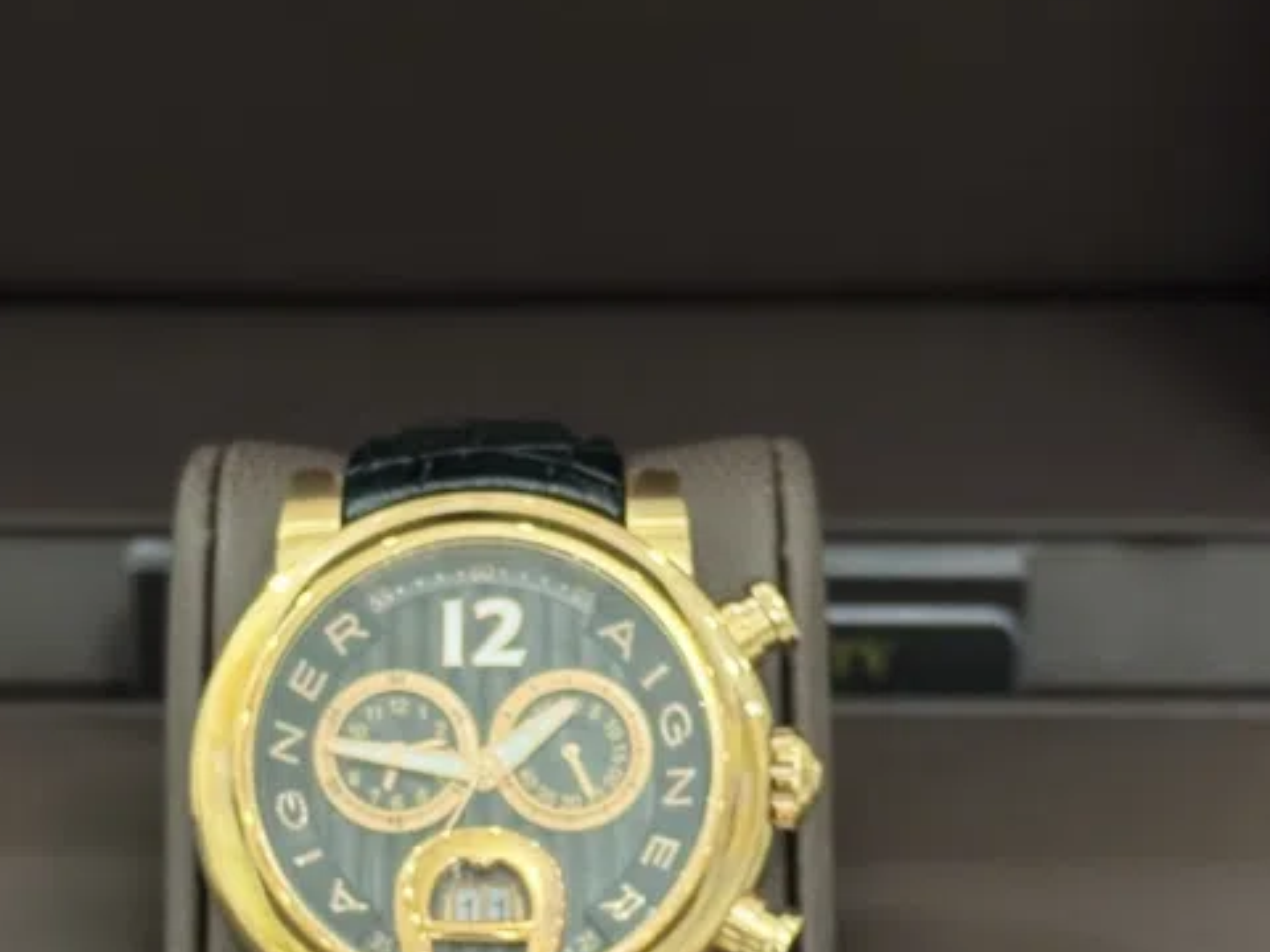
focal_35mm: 64
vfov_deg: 22.9
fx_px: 2348
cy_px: 614
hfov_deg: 30.2
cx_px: 540
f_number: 1.78
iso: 250
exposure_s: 1/50
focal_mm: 6.76
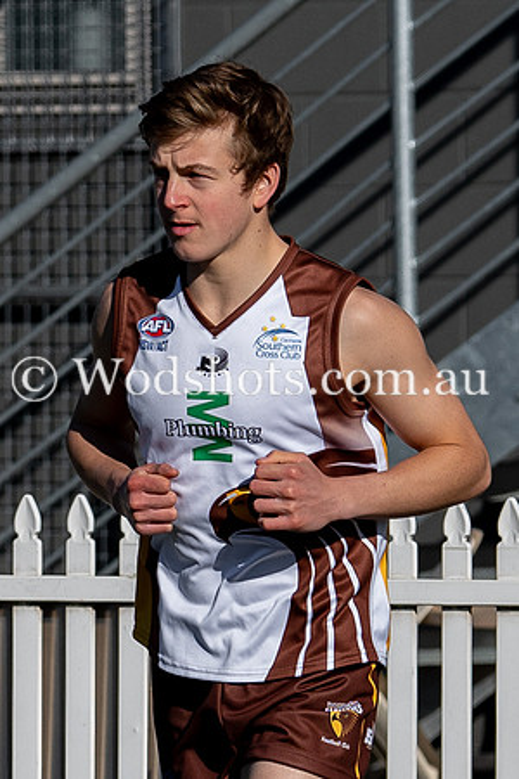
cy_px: 580
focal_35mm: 1032
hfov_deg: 1.3
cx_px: -1
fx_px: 22311
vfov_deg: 2.0
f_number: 3.5
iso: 110
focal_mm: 135
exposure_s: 1/2500
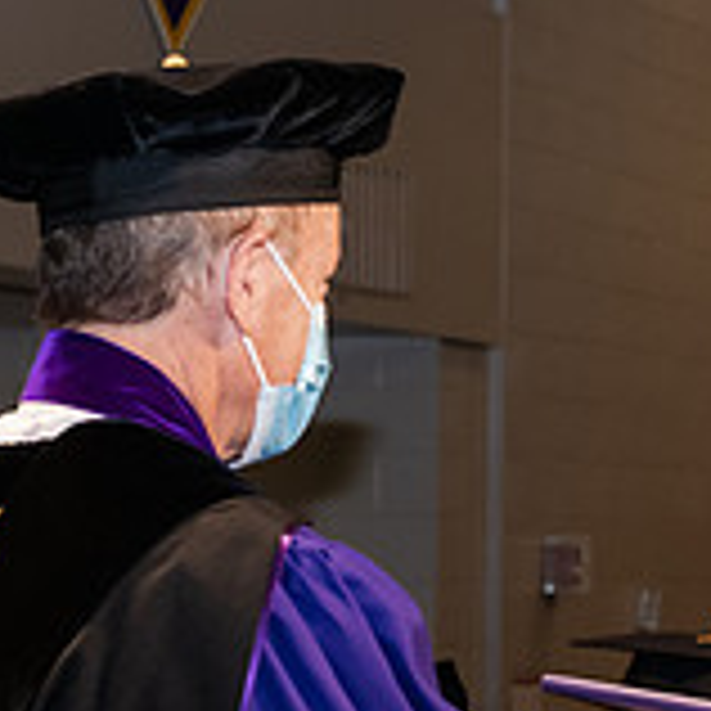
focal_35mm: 194
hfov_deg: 9.0
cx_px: 670
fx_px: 4508
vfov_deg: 9.0
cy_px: 542
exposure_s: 1/200
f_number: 6.3
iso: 1600
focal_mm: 62
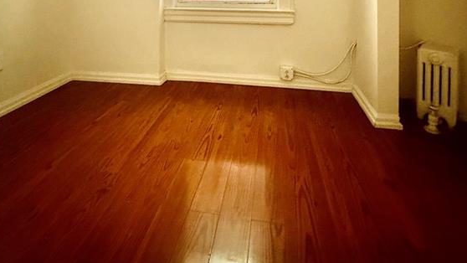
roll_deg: +0.2
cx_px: 231
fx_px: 260
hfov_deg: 83.8
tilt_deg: +0.8
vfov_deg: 43.5
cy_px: -16
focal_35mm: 21
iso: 640
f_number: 2.2
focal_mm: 2.22
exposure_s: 1/60
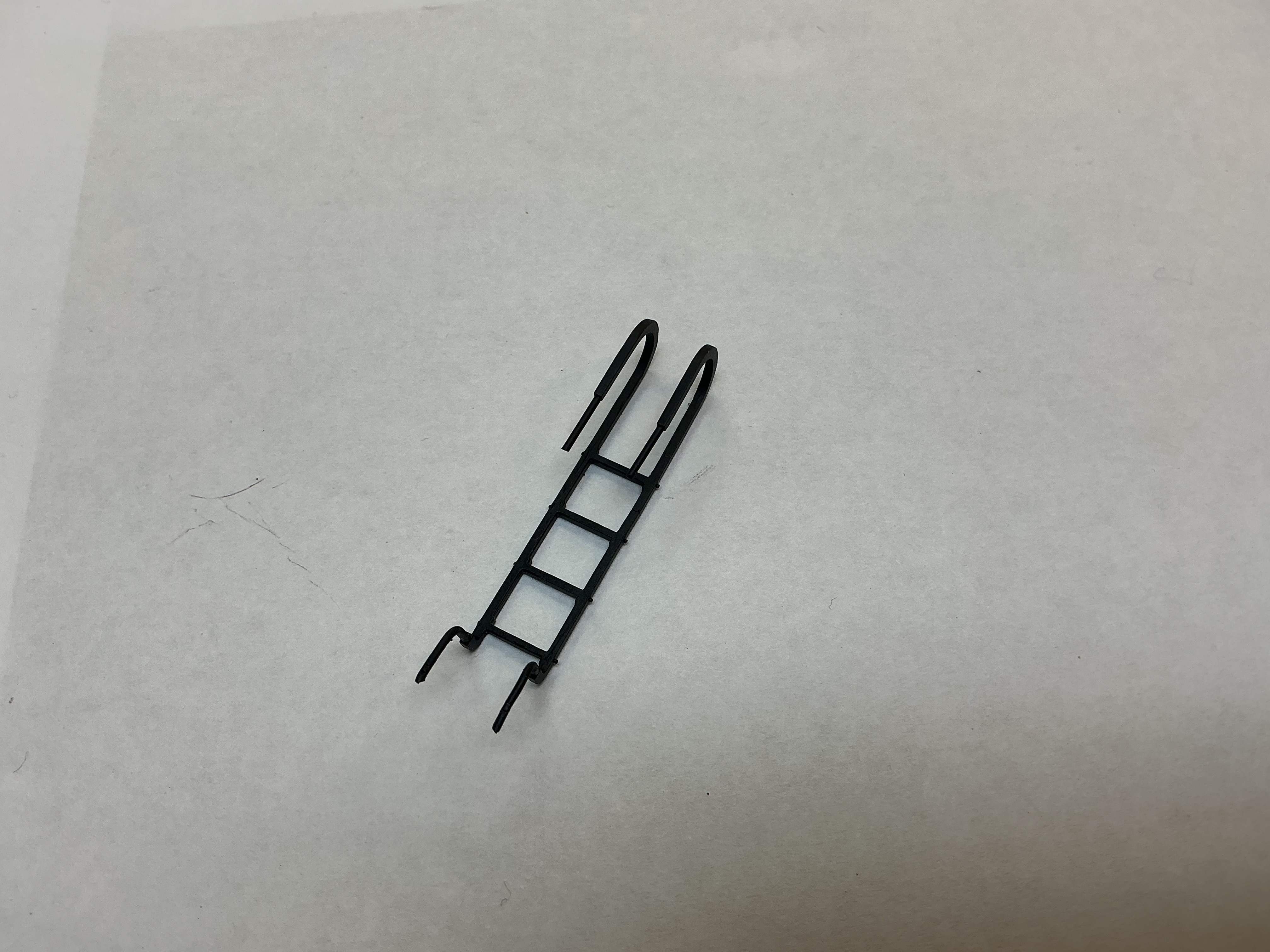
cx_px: 635
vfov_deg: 48.2
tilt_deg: -65.4
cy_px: 476
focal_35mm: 29
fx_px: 1064
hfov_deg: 61.7
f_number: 1.8
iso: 16
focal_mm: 3
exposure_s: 1/100
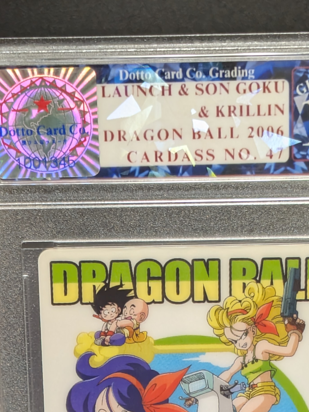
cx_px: 186
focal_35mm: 106
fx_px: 1261
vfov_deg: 18.0
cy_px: 428
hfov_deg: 14.0
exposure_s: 1/30
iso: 103
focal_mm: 4.53
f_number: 1.7
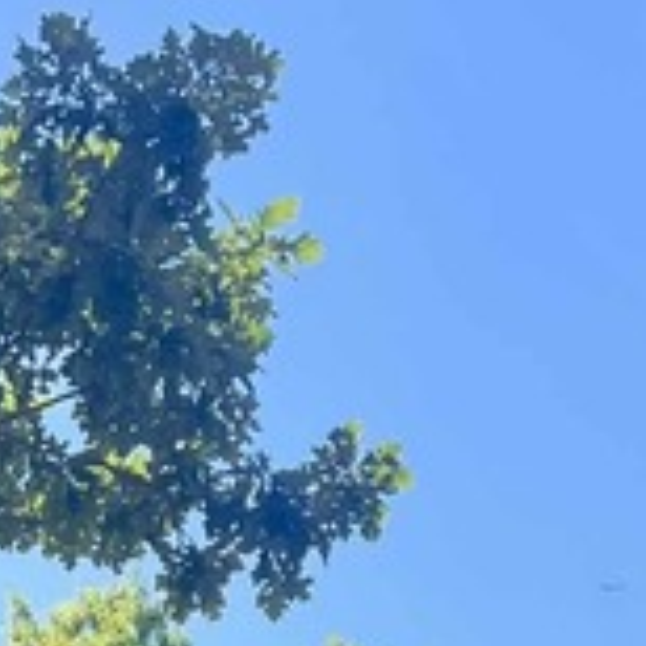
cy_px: 1472
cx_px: -38
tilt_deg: +8.4
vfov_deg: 10.2
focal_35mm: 153
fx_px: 3230
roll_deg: +1.7
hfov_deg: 11.3
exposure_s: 1/1124
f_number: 1.5
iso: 50
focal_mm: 5.7
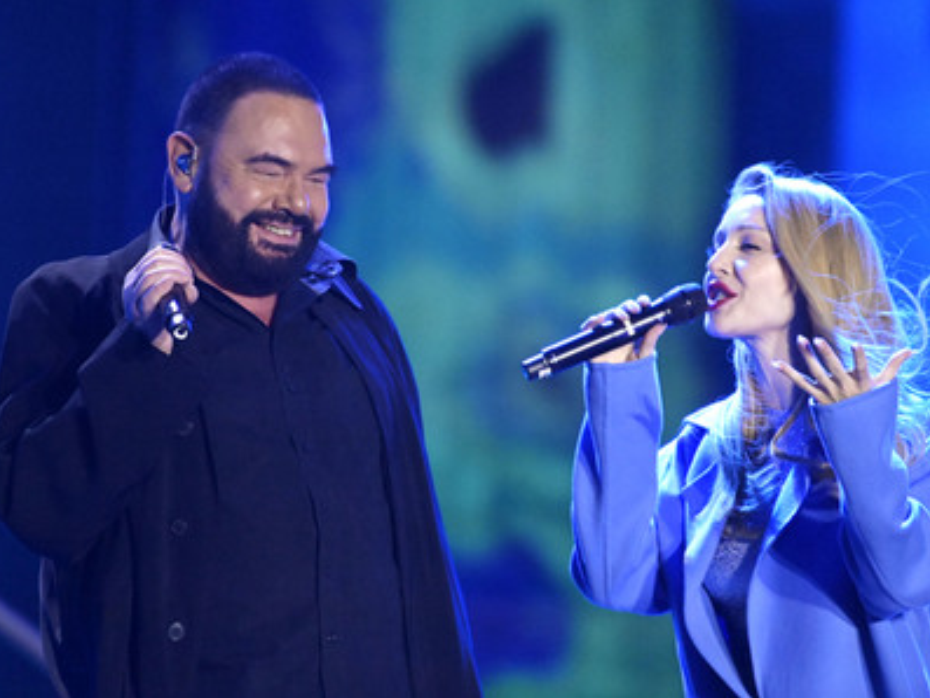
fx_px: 14673
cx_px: 484
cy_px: 349
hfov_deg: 3.6
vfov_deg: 2.7
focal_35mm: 546
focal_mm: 500
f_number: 5.6
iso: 12800
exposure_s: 1/1000
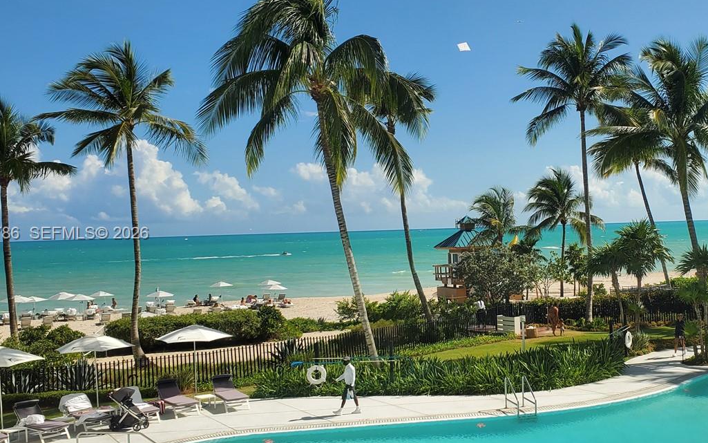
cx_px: 486
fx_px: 830
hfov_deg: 45.3
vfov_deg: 29.9
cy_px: 234
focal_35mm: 43
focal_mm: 4.3
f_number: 2.4
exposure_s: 1/947
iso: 50
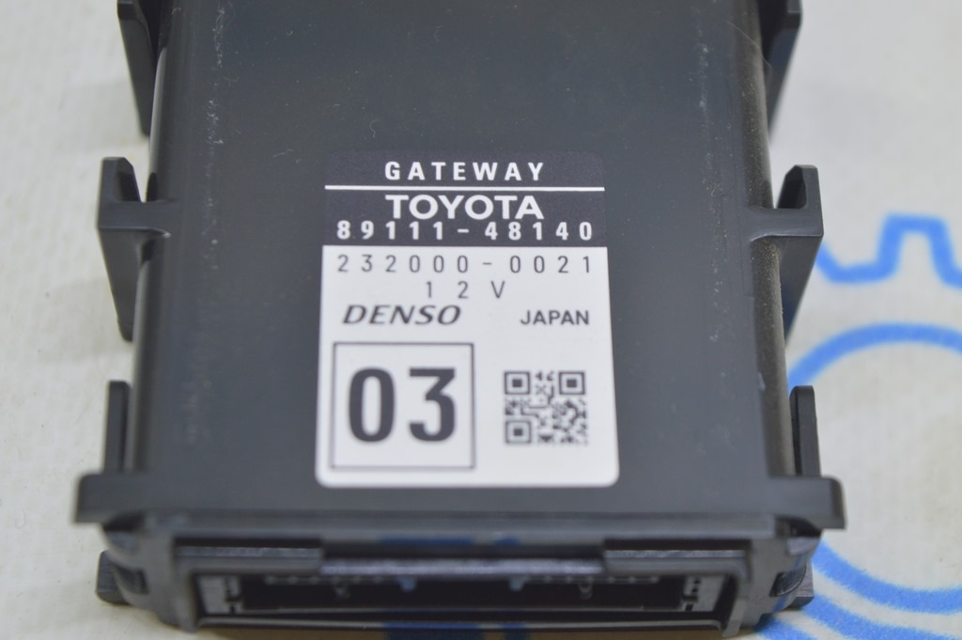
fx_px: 2203
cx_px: 481
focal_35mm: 82
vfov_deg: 16.5
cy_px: 320
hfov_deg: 24.6
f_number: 5.6
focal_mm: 55
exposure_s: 1/20
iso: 400
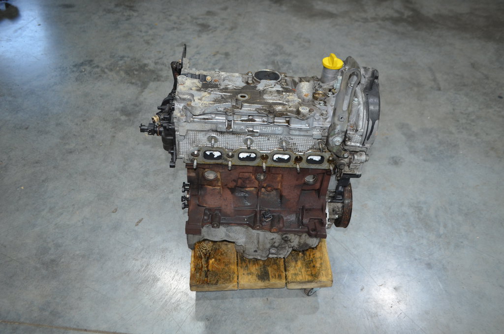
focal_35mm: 30
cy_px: 167
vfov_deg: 43.4
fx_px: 419
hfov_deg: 62.0
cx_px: 252
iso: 640
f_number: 3.8
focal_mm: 20
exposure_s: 1/60
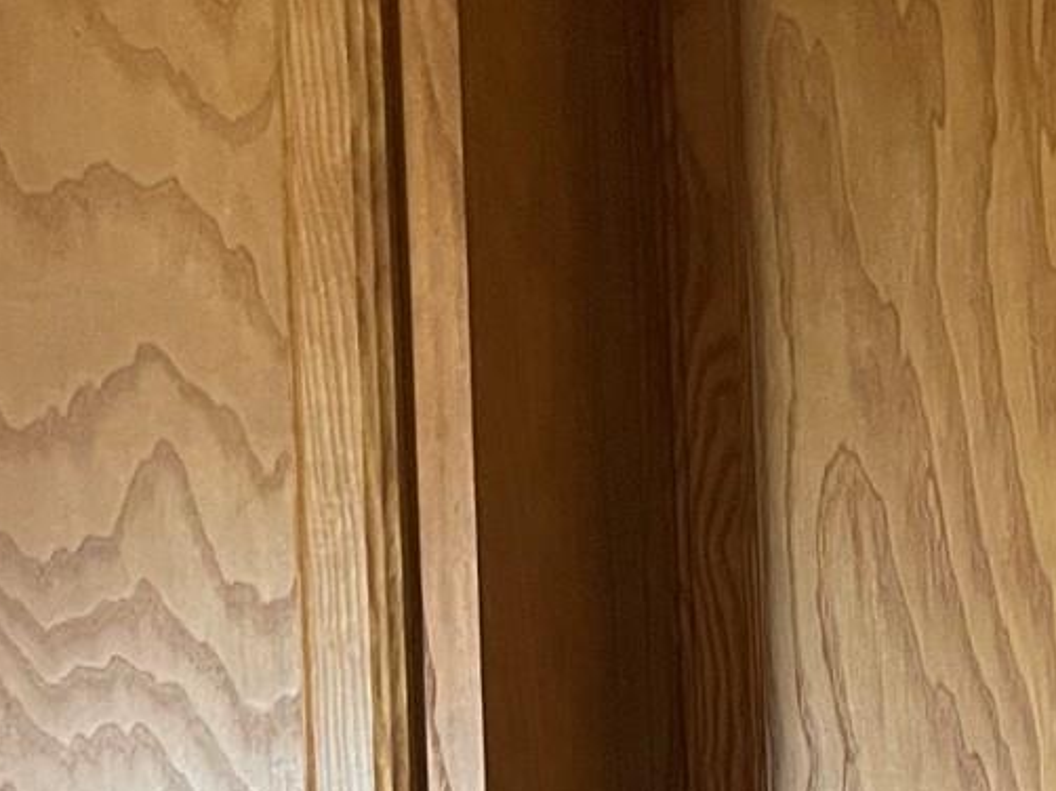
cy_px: 1174
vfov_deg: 13.7
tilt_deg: -0.8
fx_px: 3110
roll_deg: +0.9
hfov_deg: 17.8
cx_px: 1447
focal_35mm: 102
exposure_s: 1/48
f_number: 1.6
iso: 500
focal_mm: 5.1
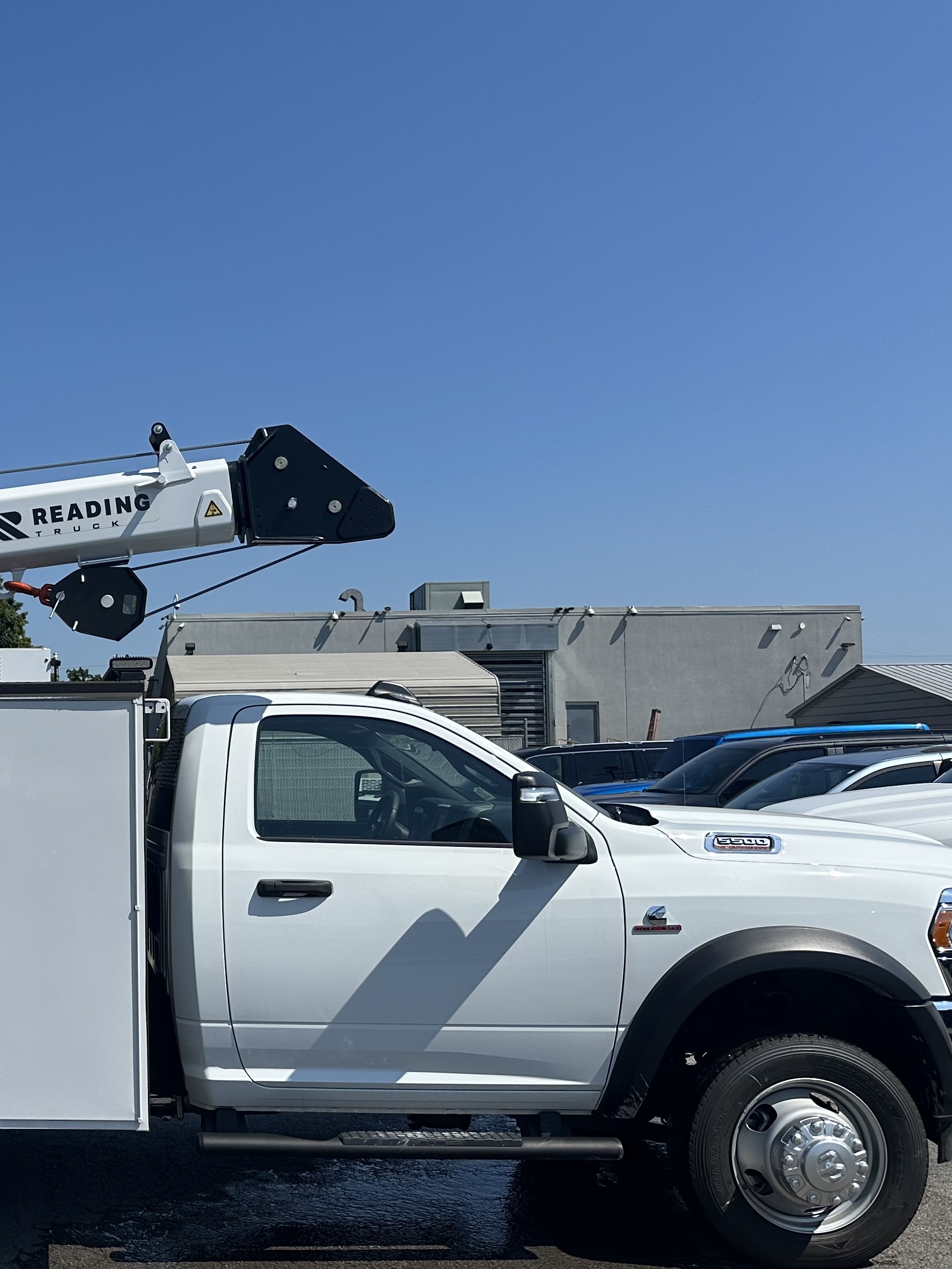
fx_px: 1503
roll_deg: -0.6
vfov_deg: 45.7
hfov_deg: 32.0
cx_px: -31
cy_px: 691
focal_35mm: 41
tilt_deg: +3.7
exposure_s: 1/7576
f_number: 1.78
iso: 80
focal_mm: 6.86
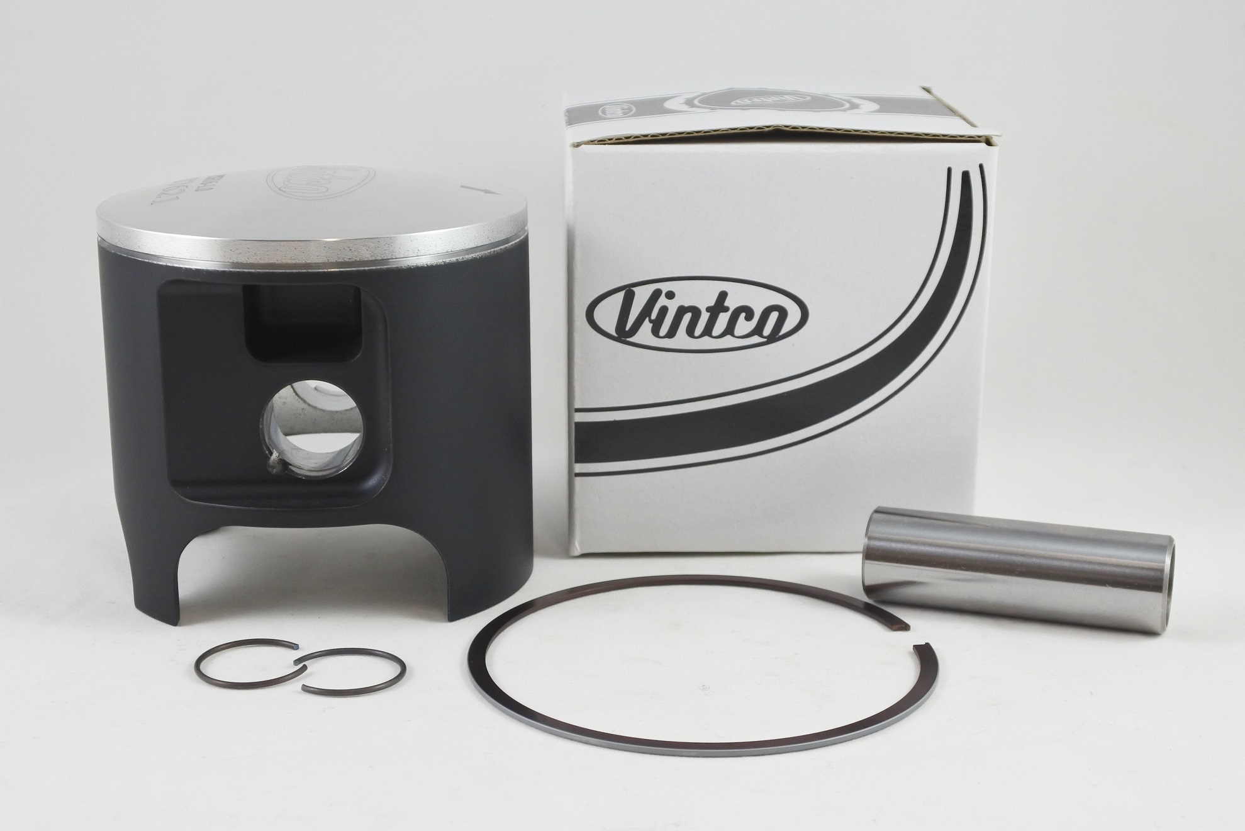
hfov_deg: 46.4
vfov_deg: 31.9
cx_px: 622
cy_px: 416
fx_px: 1453
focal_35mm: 42
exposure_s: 1/125
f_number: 4.2
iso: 450
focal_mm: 15.7
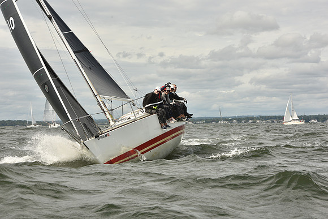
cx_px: 164
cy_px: 110
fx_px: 911
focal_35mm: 100
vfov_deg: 13.7
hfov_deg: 20.4
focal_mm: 100
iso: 250
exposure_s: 1/800
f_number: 10
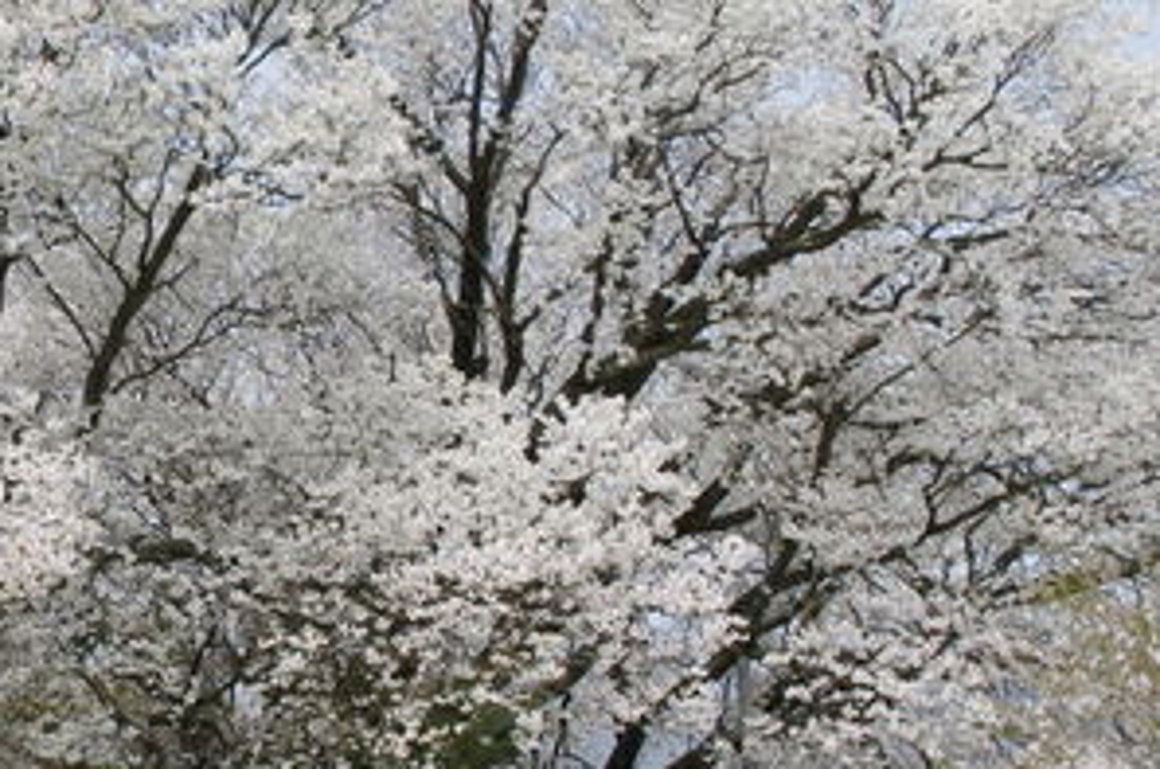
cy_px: 400
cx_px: 6
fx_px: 2734
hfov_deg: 23.0
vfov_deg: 16.0
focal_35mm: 85
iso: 400
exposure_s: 1/200
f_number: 14
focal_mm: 21.25
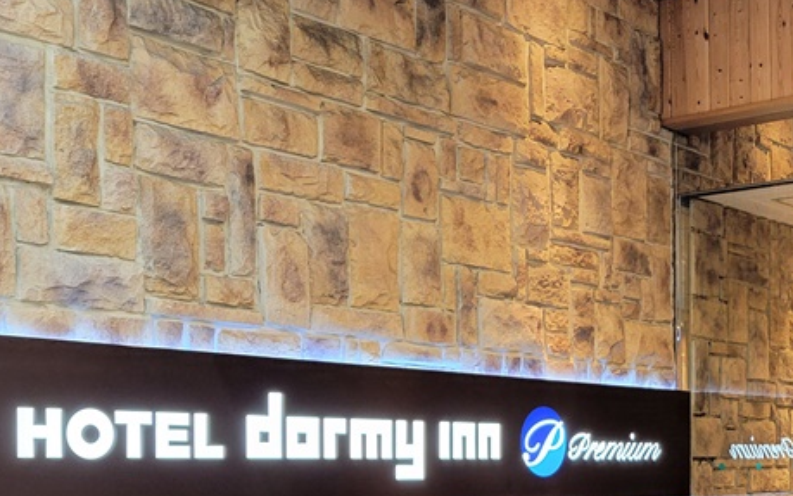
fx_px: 1297
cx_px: 705
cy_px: 493
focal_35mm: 60
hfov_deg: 32.4
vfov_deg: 20.9
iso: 200
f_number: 1.8
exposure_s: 1/50
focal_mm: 5.4
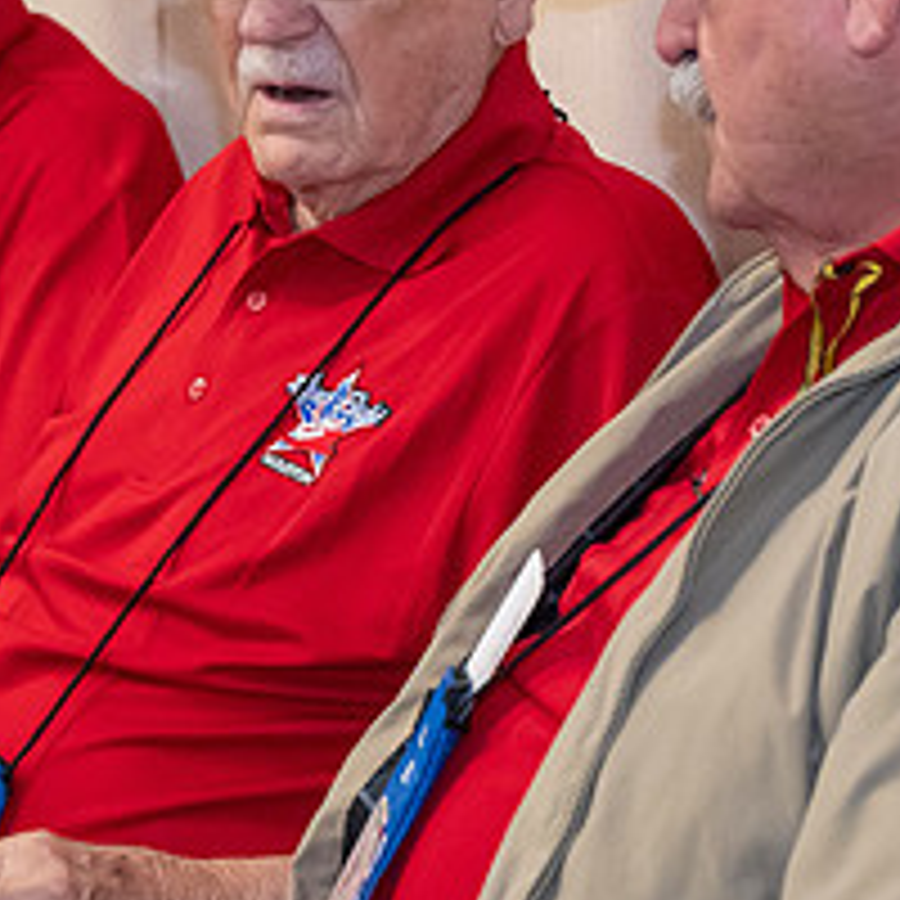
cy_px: 270
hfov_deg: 7.6
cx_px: 238
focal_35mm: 229
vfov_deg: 7.6
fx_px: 6736
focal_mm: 93
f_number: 6.3
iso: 10000
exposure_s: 1/160
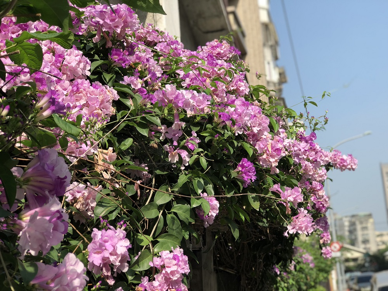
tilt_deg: +11.6
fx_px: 639
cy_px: 146
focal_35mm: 57
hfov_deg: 33.8
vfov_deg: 25.7
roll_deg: +4.9
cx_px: 194
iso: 20
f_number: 2.8
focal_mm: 6.6
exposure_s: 1/533
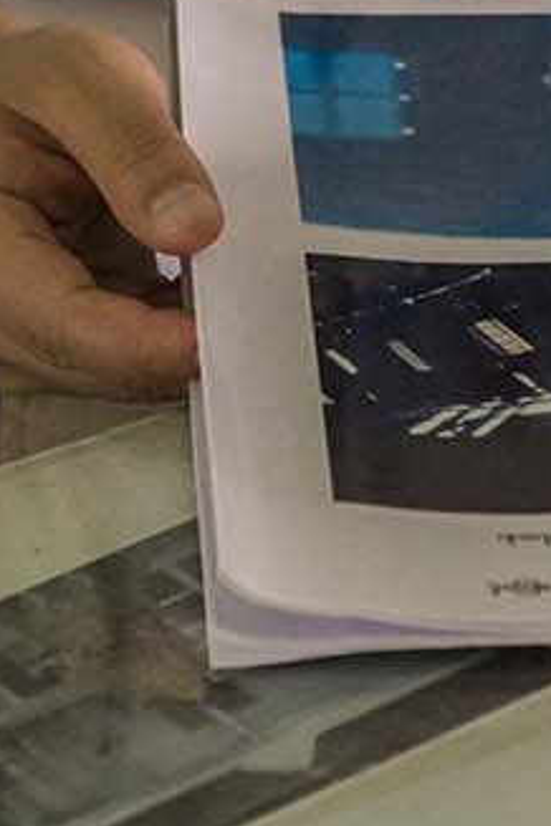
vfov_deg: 6.5
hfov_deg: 4.4
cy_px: -642
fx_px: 7094
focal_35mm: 309
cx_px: 460
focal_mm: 70
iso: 8000
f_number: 4.5
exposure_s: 1/640
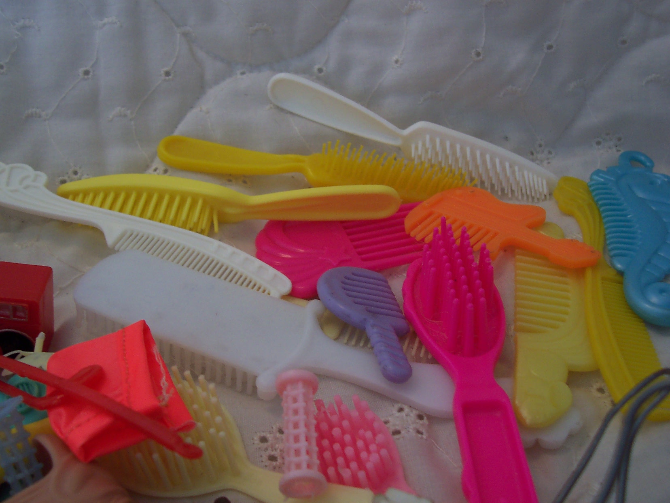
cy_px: 252
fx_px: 716
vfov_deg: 38.7
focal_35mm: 37
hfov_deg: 50.1
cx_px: 335
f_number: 2.8
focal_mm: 5.6
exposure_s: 1/90
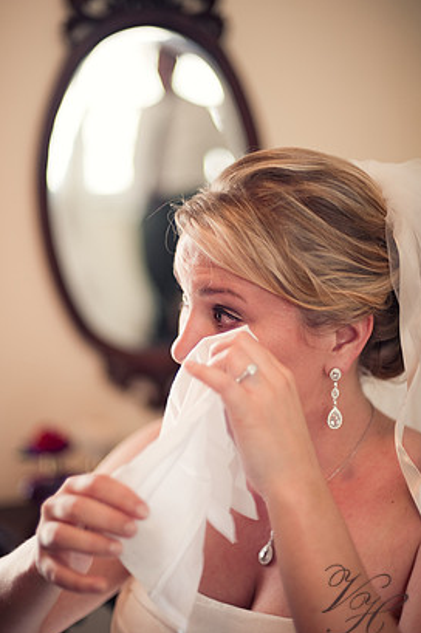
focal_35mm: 55
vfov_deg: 36.3
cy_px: 319
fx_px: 966
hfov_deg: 24.6
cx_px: 193
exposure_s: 1/100
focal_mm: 50
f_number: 1.4
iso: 400
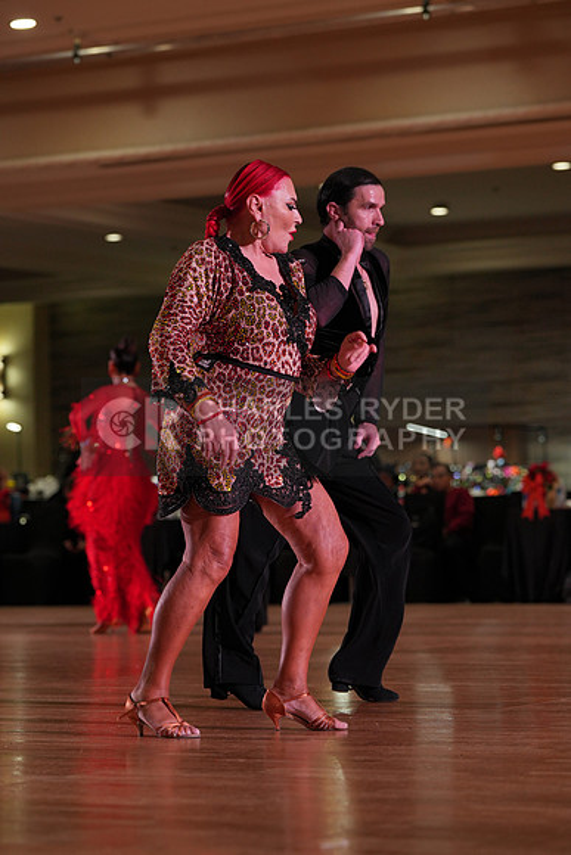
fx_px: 2544
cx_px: 286
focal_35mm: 107
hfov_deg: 12.8
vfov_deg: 19.1
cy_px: 428
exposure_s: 1/400
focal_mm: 107
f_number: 4
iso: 800
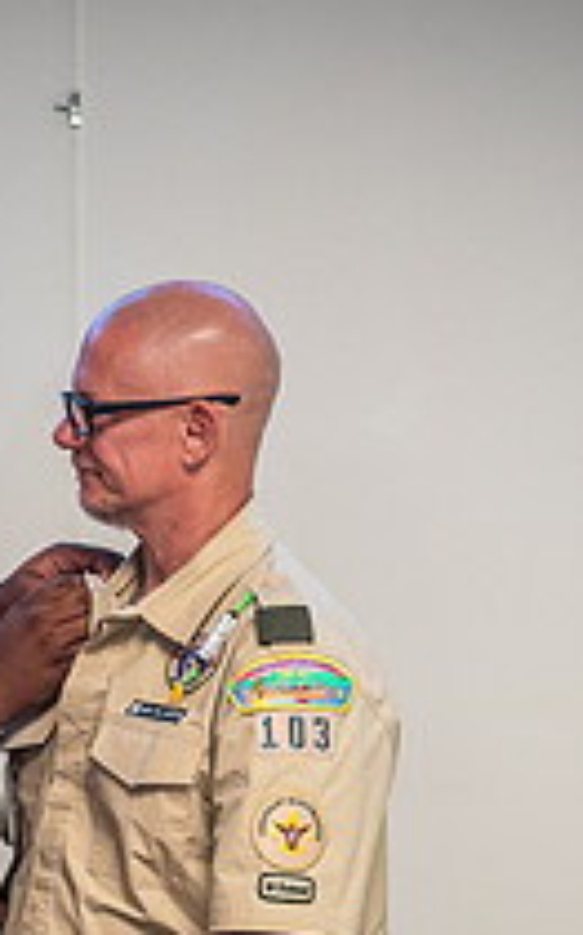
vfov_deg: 6.2
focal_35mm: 338
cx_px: 13
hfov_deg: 3.9
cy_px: 775
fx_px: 8604
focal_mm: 120
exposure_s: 1/125
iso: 2500
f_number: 4
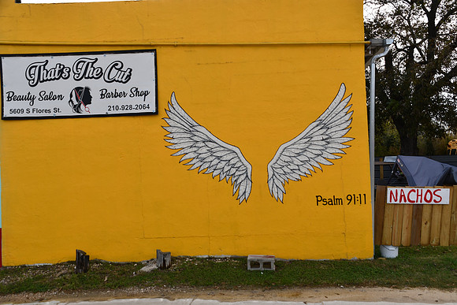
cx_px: 228
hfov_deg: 49.5
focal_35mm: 39
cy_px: 152
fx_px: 495
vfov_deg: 34.2
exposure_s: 1/250
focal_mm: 26
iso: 110
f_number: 8
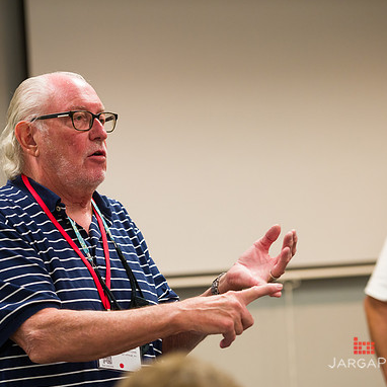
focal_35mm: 161
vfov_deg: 10.9
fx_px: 2036
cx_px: 132
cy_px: 195
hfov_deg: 10.8
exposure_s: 1/125
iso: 2500
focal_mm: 125
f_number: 3.2
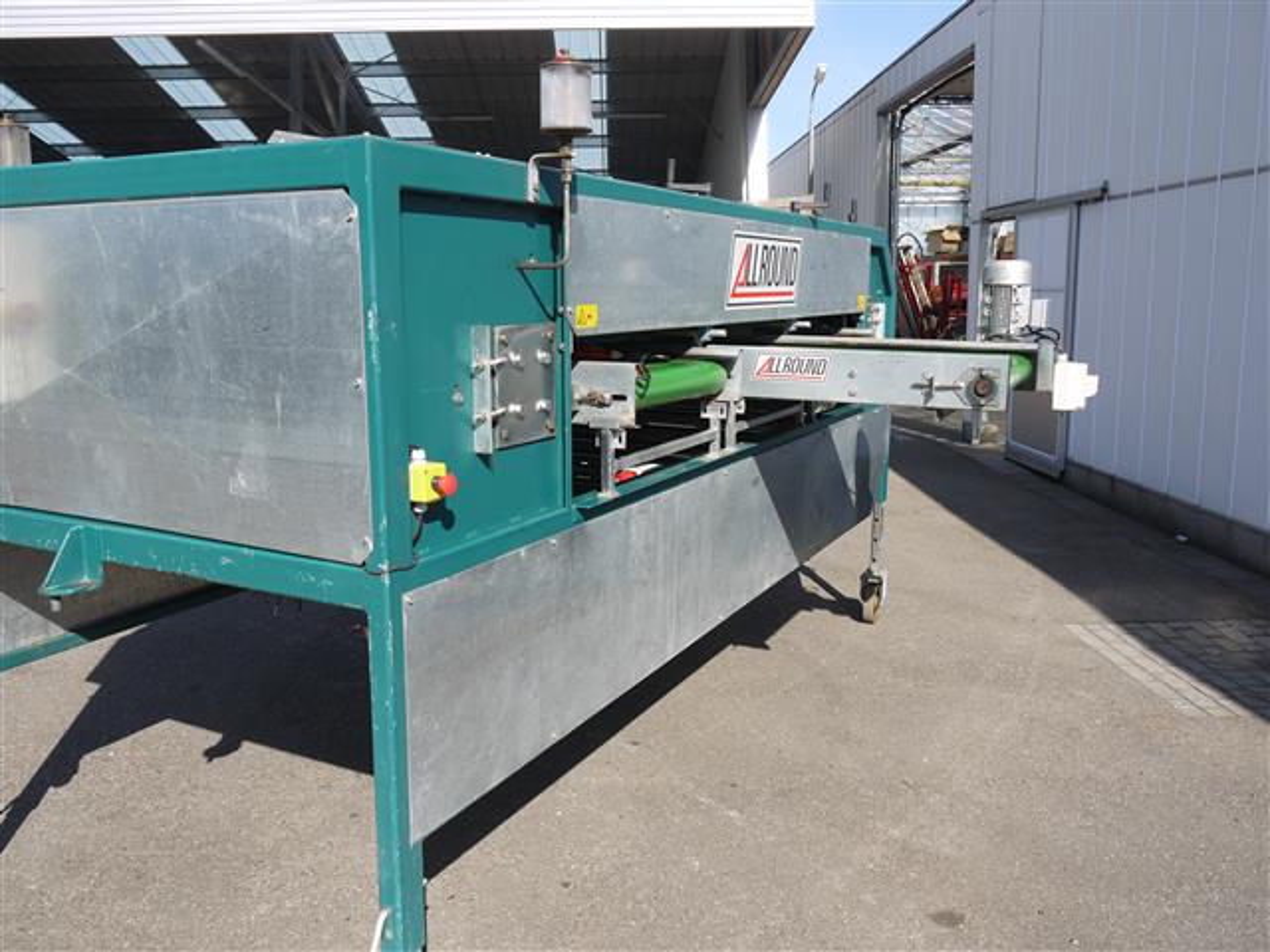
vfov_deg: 46.8
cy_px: 476
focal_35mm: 30
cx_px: 635
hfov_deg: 60.0
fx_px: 1101
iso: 100
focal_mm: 15
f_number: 7.1
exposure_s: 1/320
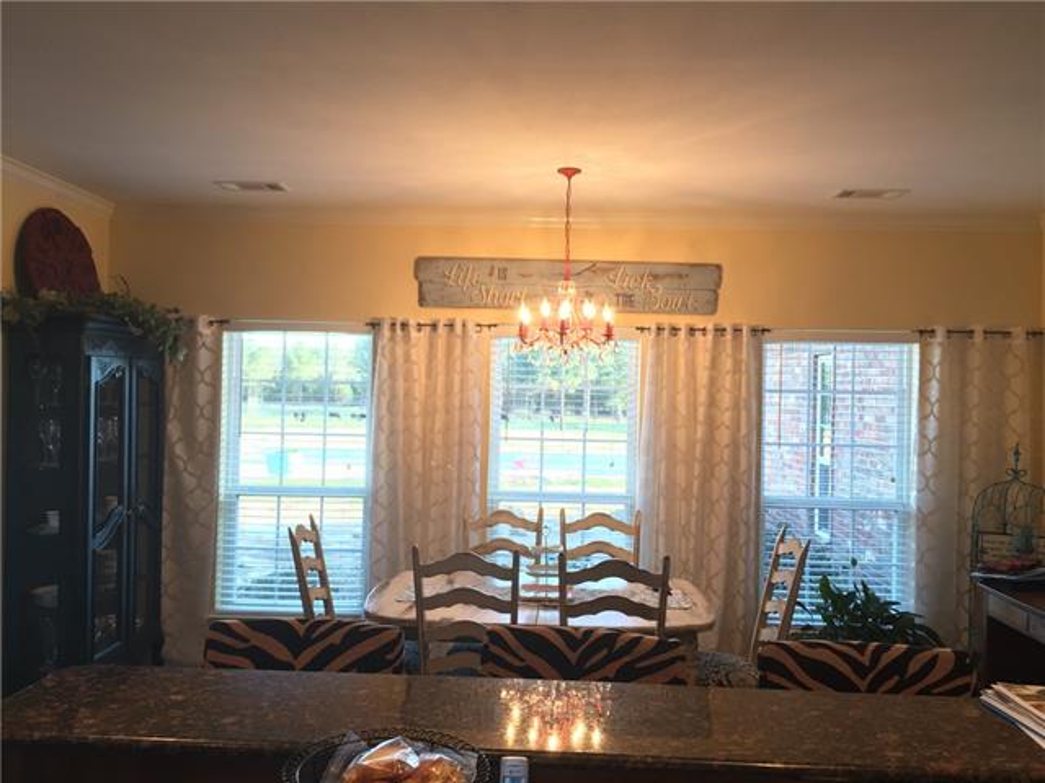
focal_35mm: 29
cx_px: 522
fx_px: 875
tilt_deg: +0.1
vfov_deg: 48.2
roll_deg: -1.2
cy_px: 392
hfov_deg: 61.7
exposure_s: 1/30
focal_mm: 4.15
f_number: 2.2
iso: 50
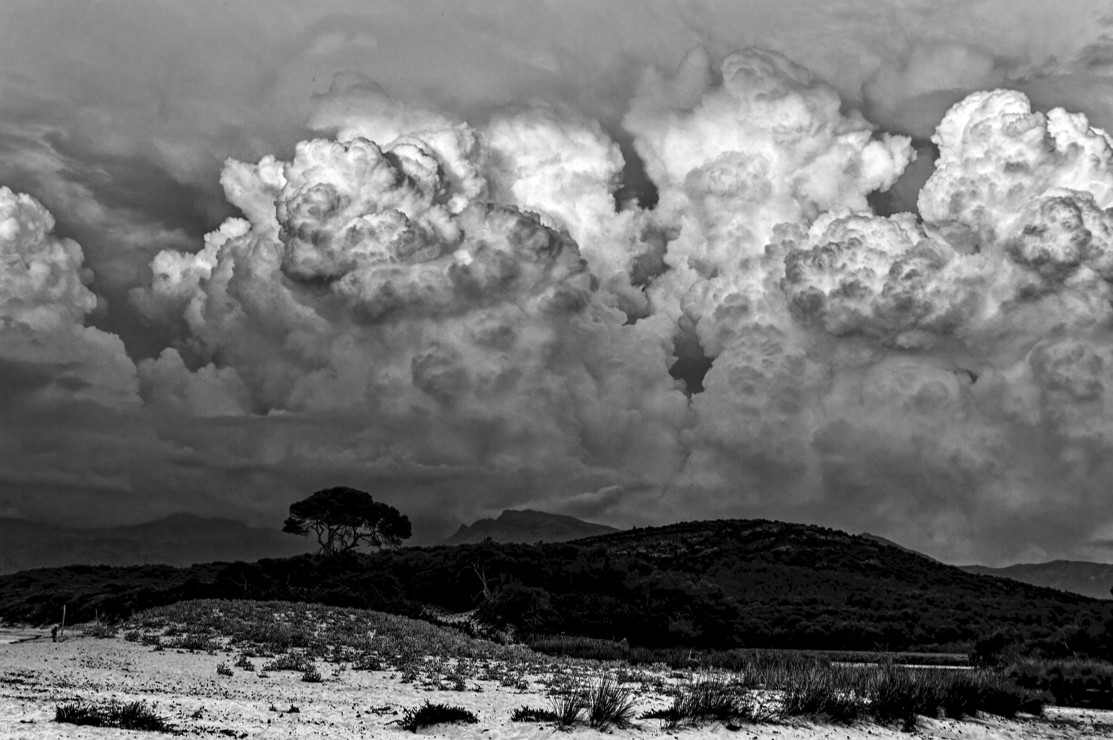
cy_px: 370
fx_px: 1668
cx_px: 556
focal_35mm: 54
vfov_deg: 25.0
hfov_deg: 36.9
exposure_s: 1/60
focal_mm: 36
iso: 200
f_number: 6.3
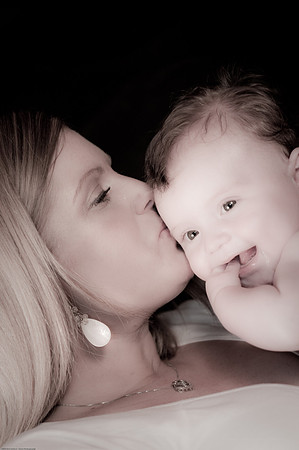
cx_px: 150
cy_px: 225
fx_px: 1311
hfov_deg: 13.0
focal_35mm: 105
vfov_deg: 19.5
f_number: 2.8
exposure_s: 1/60
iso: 200
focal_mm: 70
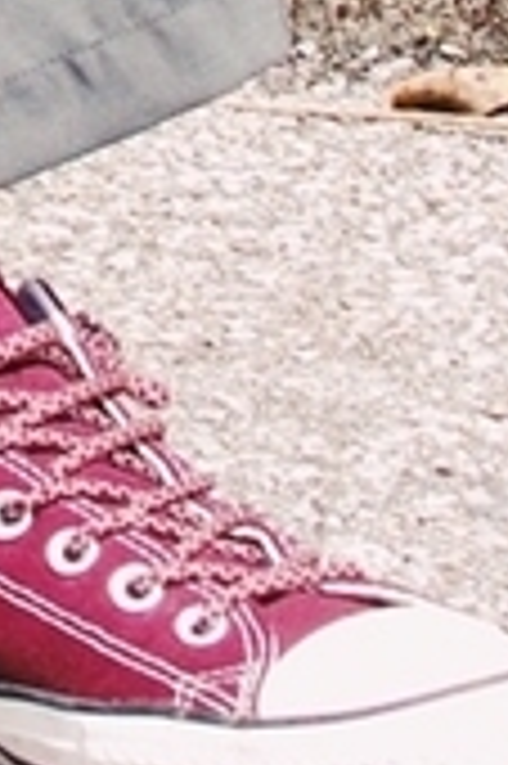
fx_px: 7858
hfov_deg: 3.7
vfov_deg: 5.4
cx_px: -688
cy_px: -1112
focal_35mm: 371
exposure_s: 1/500
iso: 800
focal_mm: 35
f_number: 11
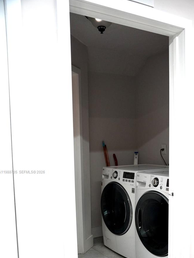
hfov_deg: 36.6
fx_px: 292
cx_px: 115
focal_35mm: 39
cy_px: 172
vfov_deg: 47.1
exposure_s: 1/160
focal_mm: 29.8
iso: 2500
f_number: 2.8
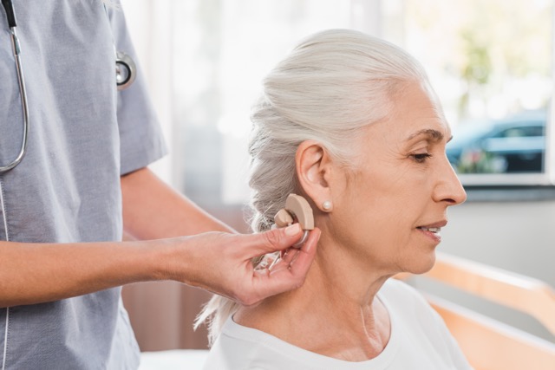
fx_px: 771
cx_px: 278
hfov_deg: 39.6
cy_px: 185
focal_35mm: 50
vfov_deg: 27.0
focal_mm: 50
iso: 320
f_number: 4
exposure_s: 1/160
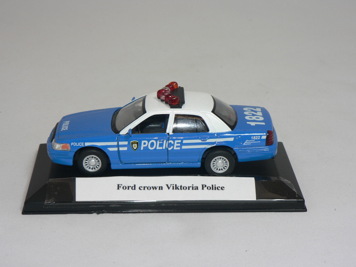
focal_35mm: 80
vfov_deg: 18.4
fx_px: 823
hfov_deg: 24.4
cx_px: 178
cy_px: 134
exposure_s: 1/60
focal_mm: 13.4
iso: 80
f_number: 3.2
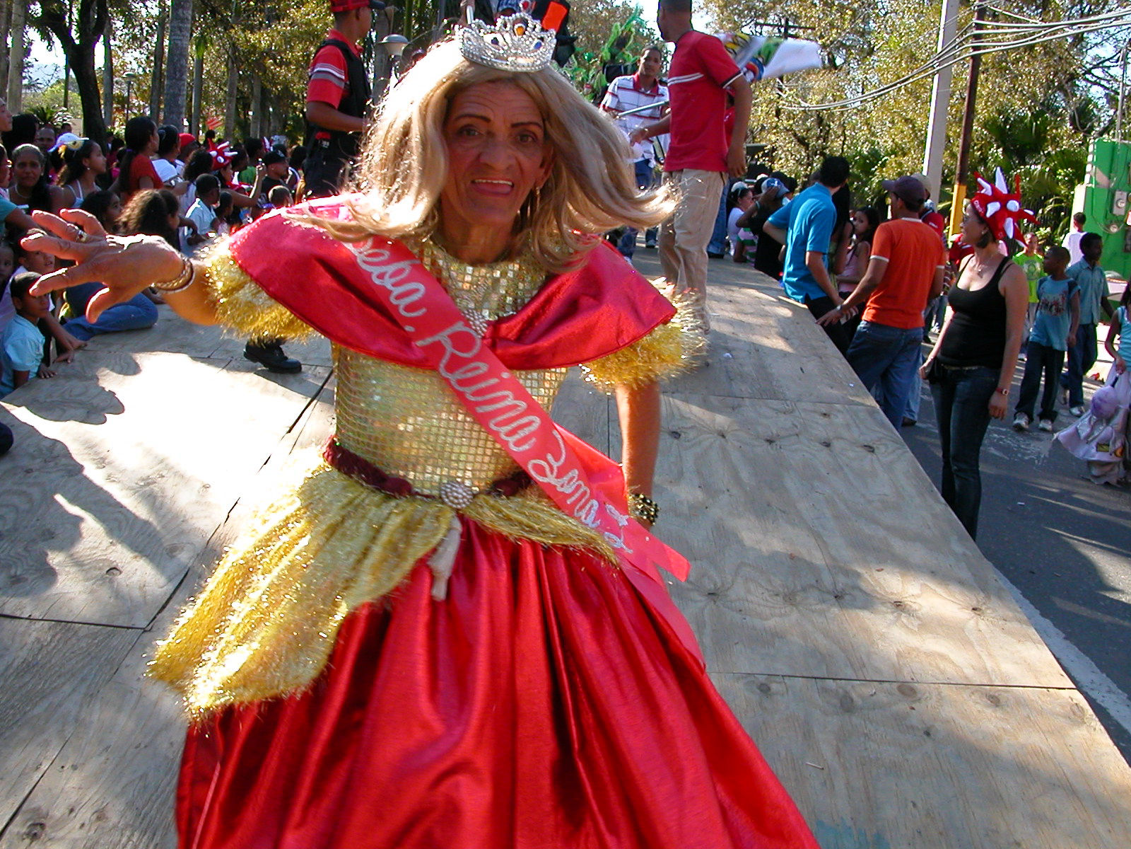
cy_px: 424
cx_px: 566
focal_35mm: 37
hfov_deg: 50.1
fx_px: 1209
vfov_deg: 38.7
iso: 100
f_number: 4.5
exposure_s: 1/164
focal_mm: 5.6
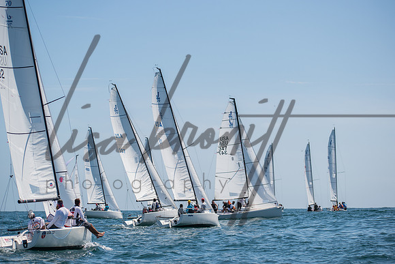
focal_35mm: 112
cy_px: 132
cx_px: 198
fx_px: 1235
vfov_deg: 12.2
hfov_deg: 18.2
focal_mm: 75
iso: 200
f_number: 6.3
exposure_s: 1/1250
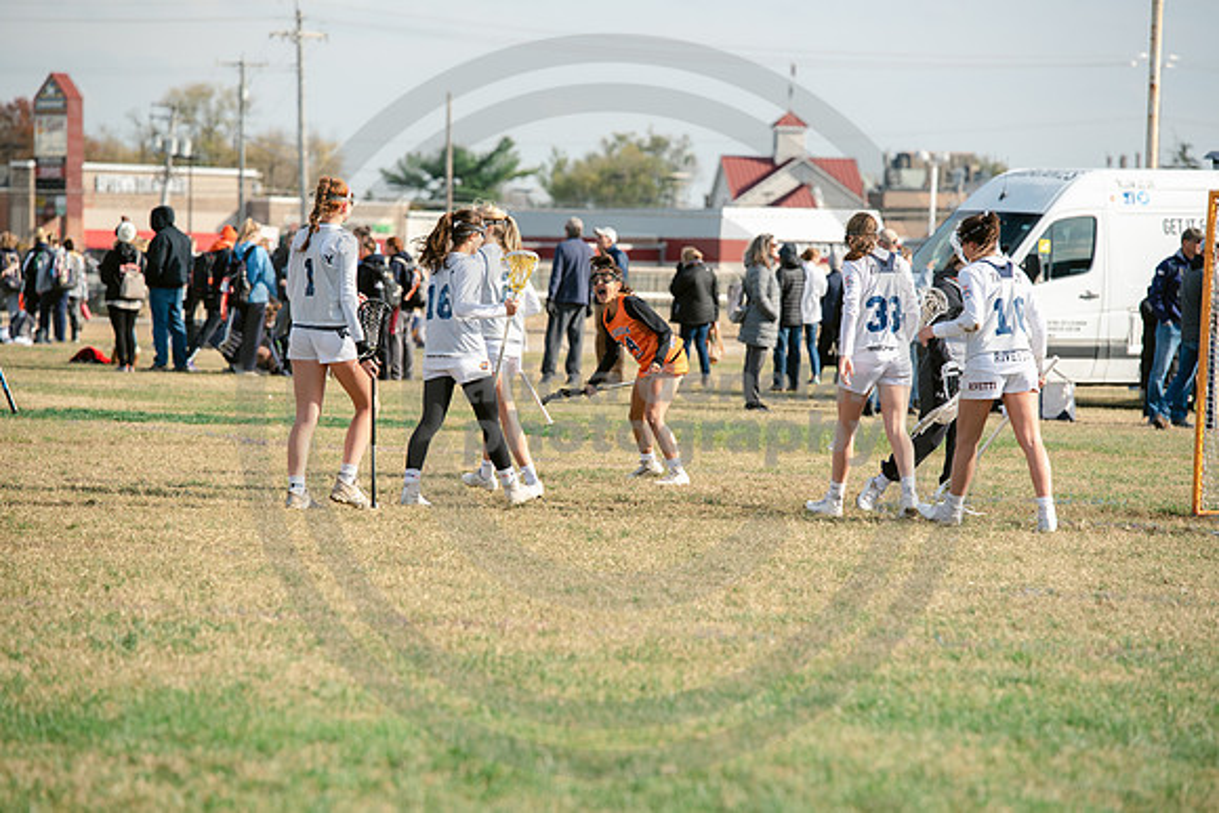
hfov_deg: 10.3
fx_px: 6773
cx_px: 610
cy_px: 406
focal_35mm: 200
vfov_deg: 6.9
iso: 250
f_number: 5
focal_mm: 200
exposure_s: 1/1600
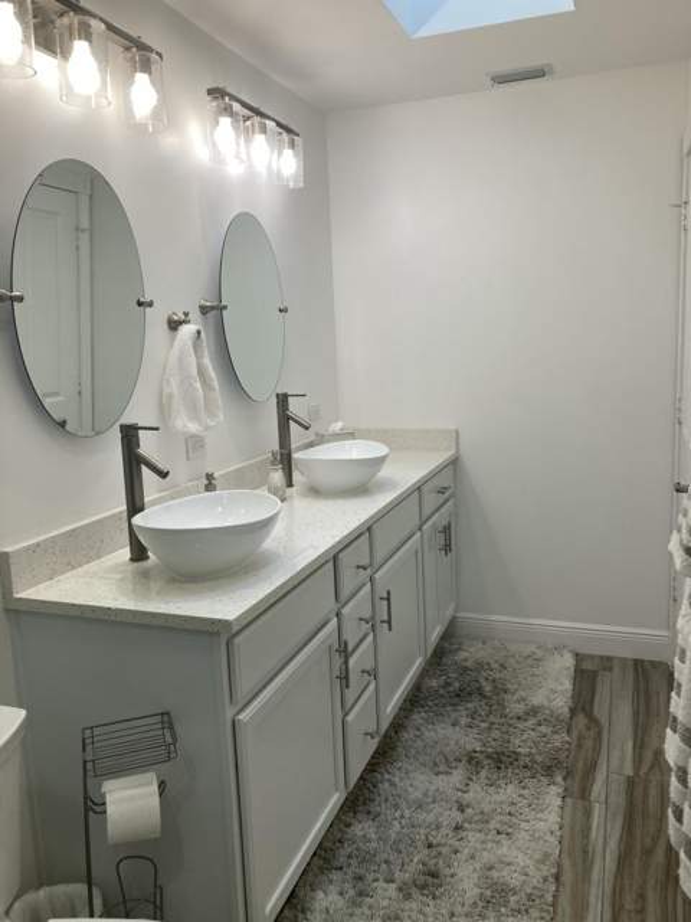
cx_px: 346
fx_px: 745
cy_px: 461
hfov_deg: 49.7
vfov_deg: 63.4
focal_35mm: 28
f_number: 1.8
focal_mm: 3.99
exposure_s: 1/120
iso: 40
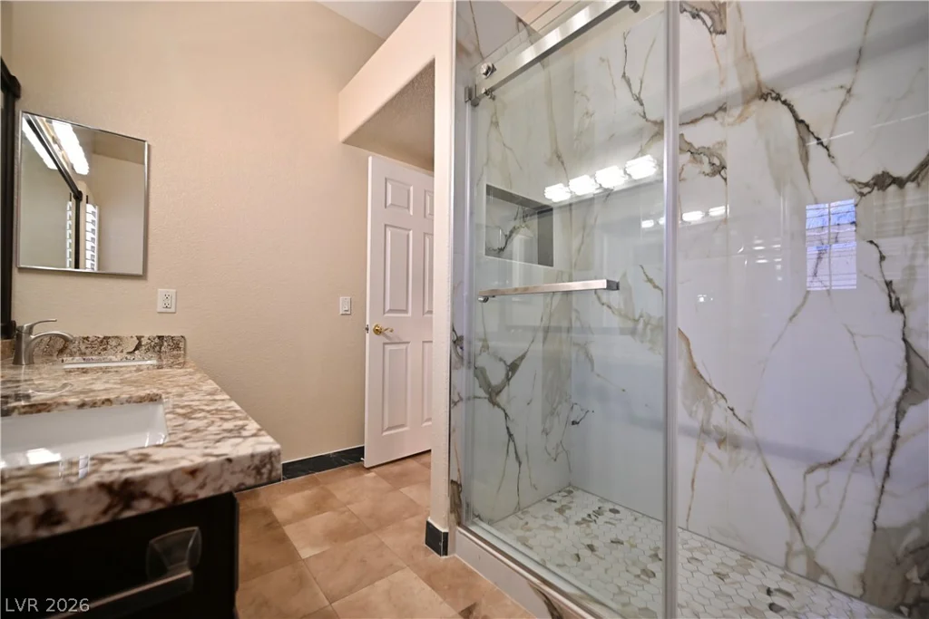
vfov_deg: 79.2
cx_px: 464
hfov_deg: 102.3
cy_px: 310
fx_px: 374
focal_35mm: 14
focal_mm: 14.5
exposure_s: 1/60
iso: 1600
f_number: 4
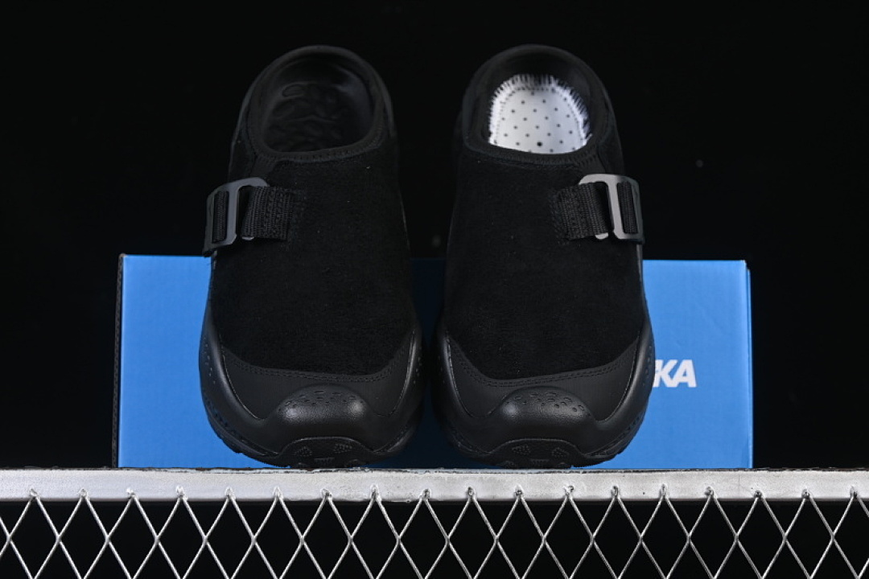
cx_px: 434
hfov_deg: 27.0
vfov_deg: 18.2
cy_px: 290
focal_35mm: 75
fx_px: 1810
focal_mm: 50
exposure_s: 1/50
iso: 160
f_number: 6.3
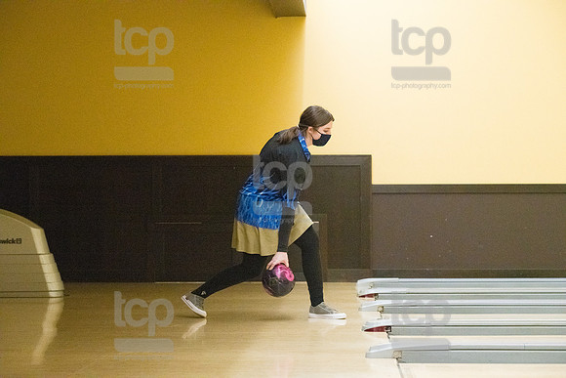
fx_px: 1573
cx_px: 283
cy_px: 189
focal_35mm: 100
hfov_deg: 20.4
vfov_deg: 13.7
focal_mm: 100
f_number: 4.5
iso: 10000
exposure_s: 1/1000
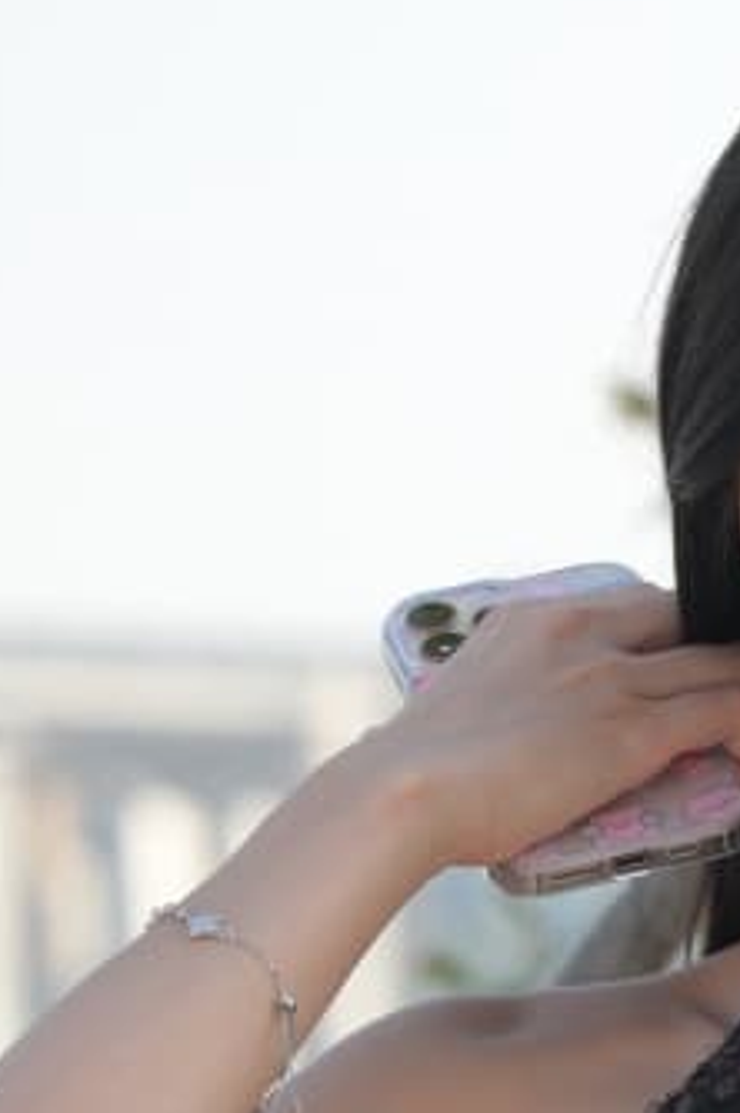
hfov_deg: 3.5
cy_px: 2626
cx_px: 1497
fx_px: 12173
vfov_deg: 5.1
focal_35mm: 394
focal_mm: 73
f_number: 3.2
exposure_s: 1/400
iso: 100
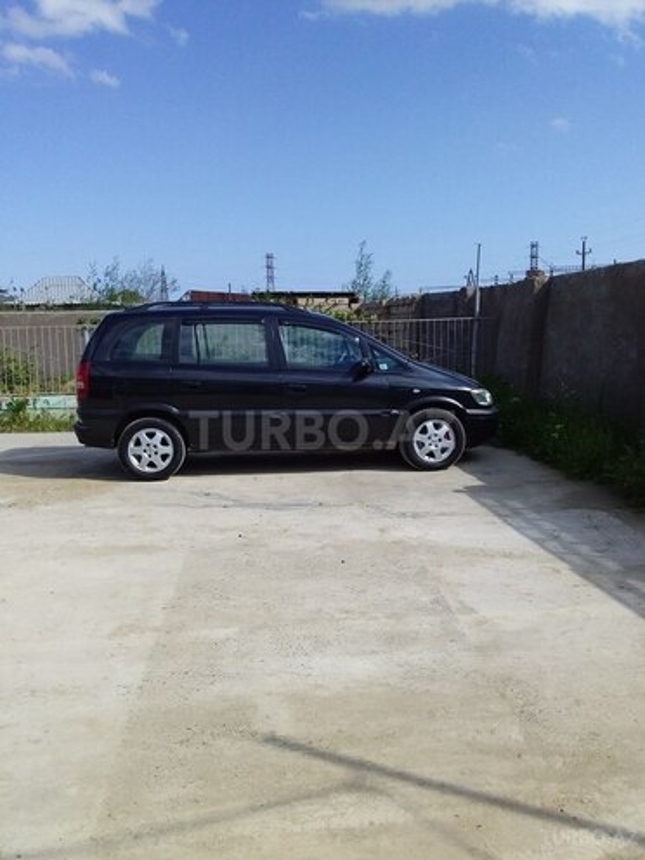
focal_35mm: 31
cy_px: 430
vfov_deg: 58.4
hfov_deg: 45.4
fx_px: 770
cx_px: 322
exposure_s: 1/1805
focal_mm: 3.3
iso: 40
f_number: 2.2
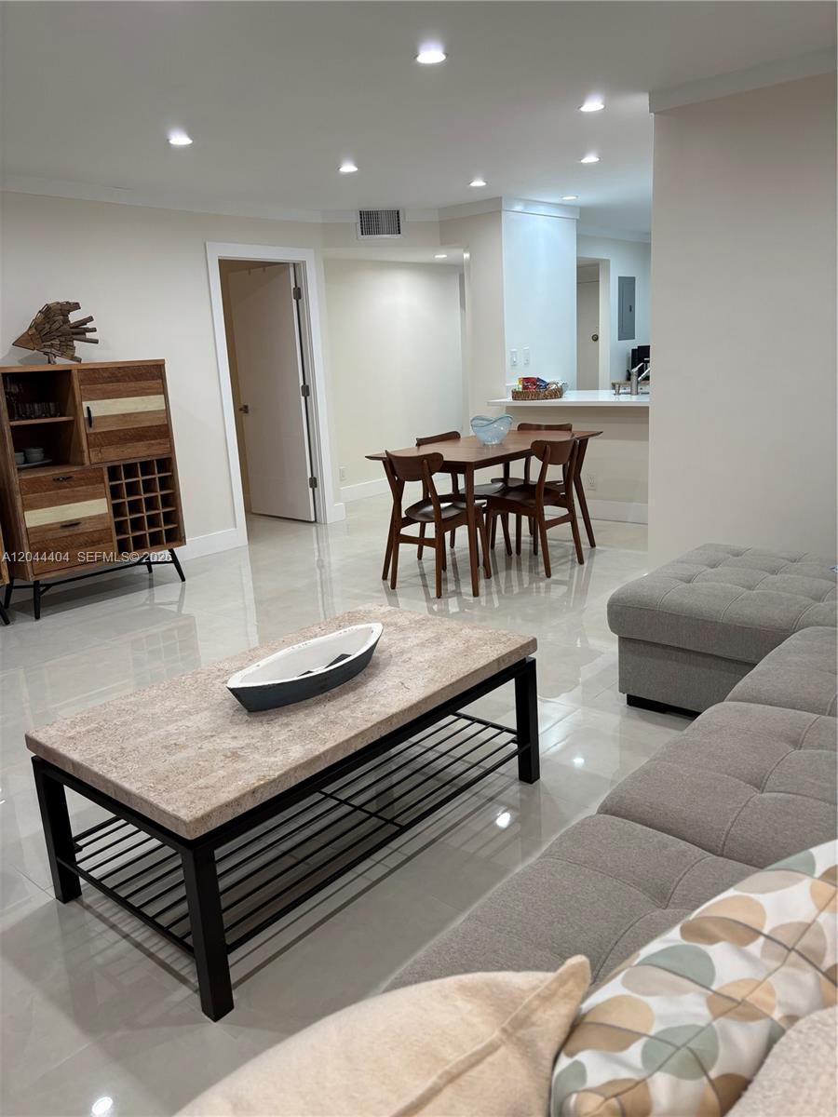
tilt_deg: -12.4
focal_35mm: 26
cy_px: 558
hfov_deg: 53.1
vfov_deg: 67.3
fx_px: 839
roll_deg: +2.8
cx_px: 419
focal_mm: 5.96
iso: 80
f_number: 1.6
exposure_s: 1/60
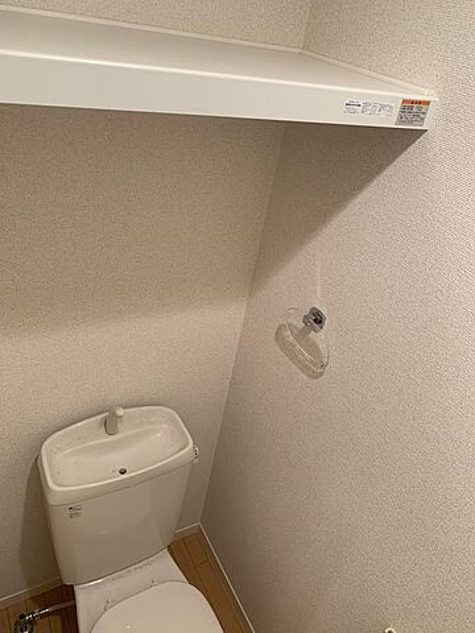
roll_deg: -11.1
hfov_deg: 53.1
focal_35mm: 26
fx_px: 476
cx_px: 238
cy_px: 316
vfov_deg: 67.3
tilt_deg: -32.3
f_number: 1.8
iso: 125
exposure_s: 1/50
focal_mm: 4.25
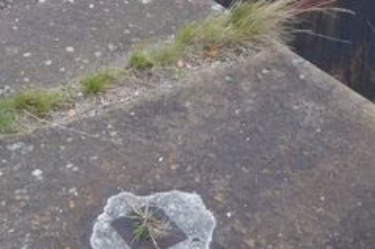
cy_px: -213
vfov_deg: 13.8
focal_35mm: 87
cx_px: 50
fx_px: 906
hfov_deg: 22.9
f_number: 3.3
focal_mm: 4.3
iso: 100
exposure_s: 1/60
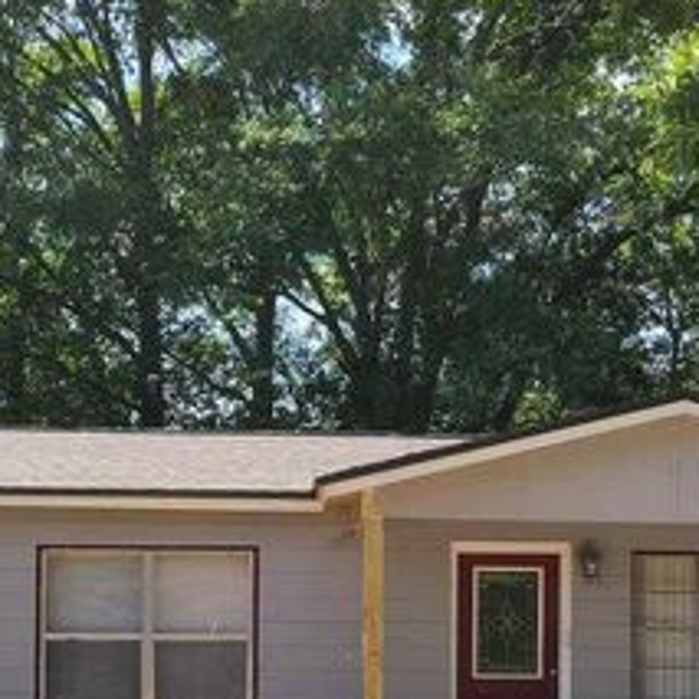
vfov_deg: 23.3
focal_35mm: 72
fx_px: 1645
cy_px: 635
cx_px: 364
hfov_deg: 24.0
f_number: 1.8
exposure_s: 1/1365
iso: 40
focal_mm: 5.4
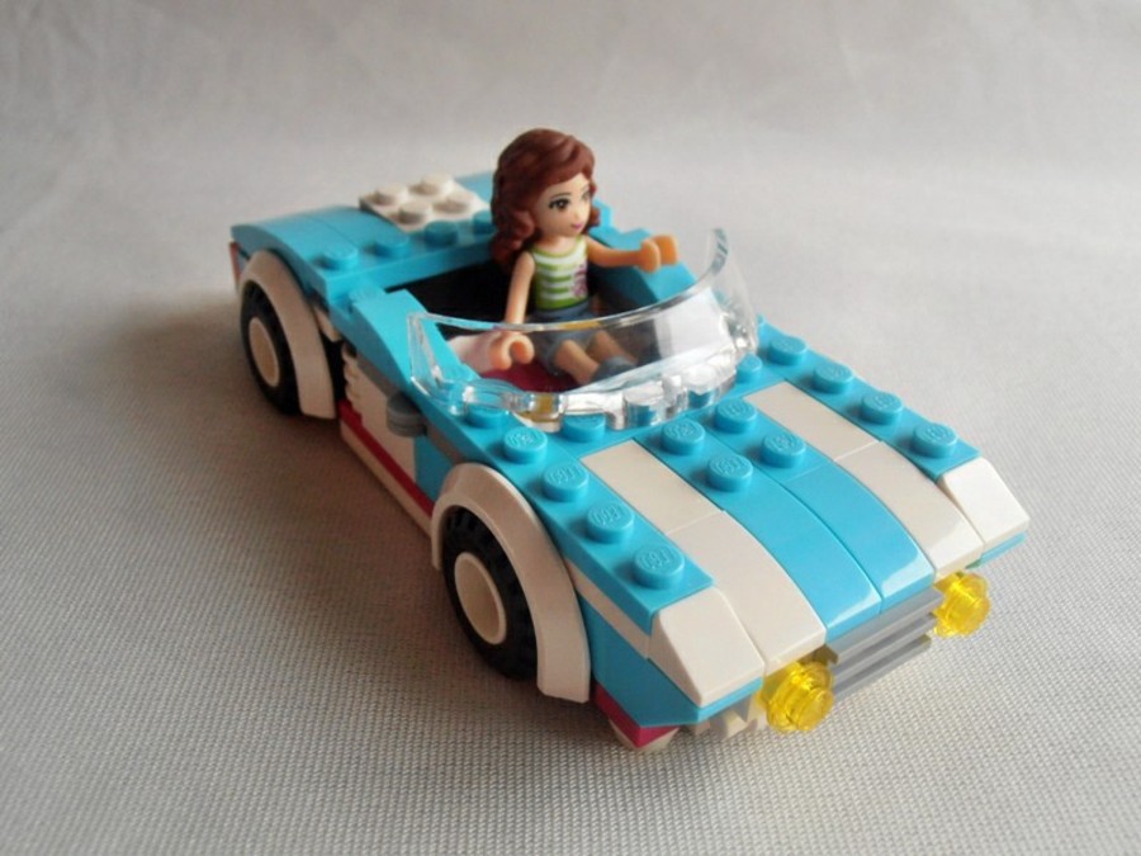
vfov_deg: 38.7
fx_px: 1220
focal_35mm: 37
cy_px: 428
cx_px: 570
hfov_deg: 50.1
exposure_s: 1/40
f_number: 3.9
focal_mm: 6.61
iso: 125
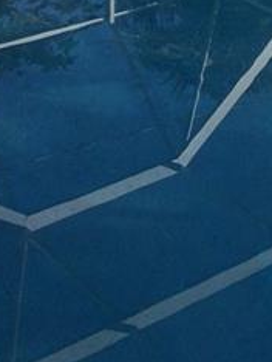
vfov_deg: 18.1
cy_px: -204
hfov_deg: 14.4
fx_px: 993
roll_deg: +0.4
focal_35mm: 95
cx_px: 423
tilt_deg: -7.1
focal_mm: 4.15
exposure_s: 1/733
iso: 32
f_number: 2.2
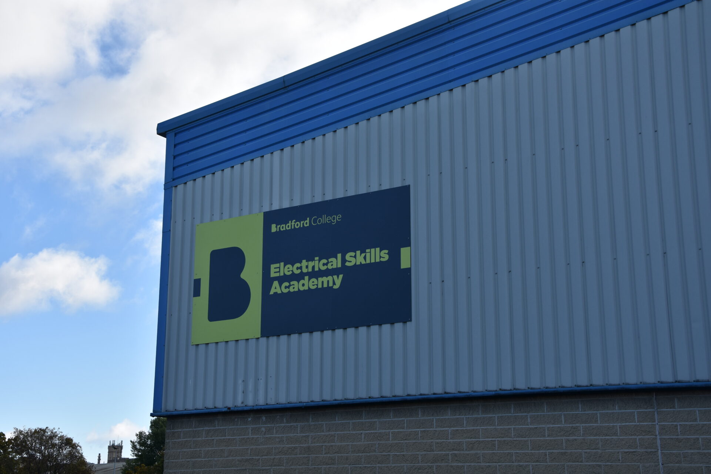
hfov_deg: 37.9
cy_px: 237
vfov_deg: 25.8
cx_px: 356
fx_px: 1037
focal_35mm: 52
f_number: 8
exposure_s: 1/500
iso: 180
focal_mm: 35
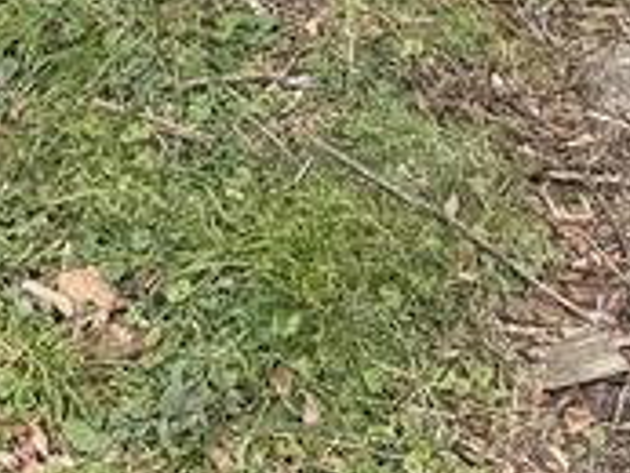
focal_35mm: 142
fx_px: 2586
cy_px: -739
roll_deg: +1.4
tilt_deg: -12.6
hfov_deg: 13.9
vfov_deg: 9.2
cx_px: 200
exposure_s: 1/920
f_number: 1.78
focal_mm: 6.76
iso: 80
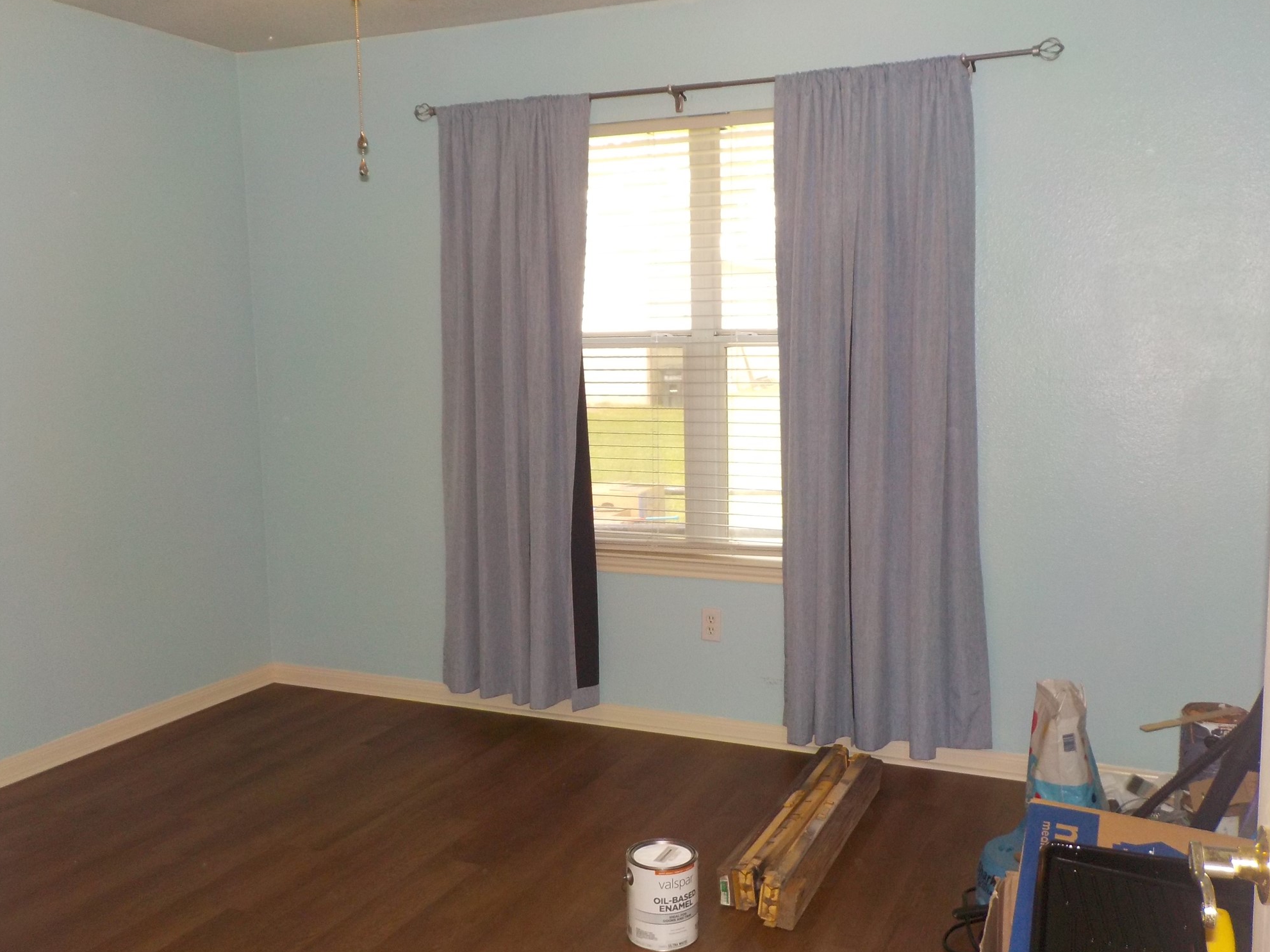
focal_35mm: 31
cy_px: 472
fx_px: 1137
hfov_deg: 58.3
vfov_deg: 45.4
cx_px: 654
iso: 200
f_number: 3.3
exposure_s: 1/30
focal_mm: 4.1
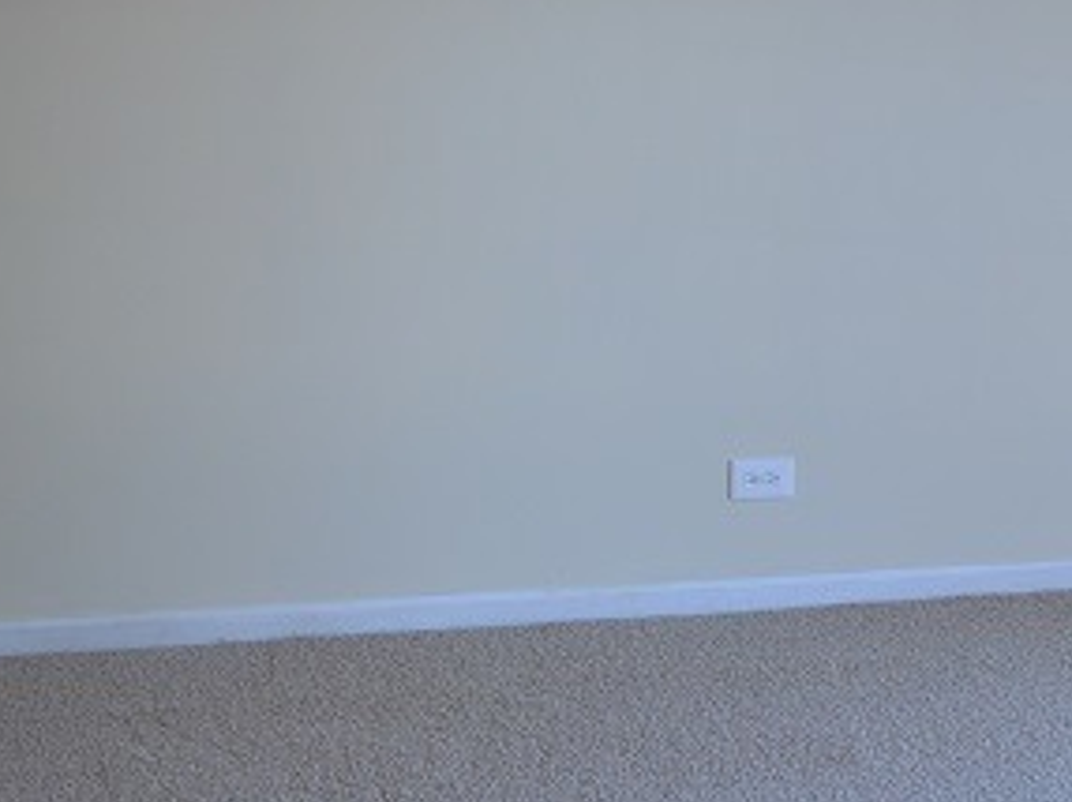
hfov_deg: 22.2
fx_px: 2723
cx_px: 708
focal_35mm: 88
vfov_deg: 16.7
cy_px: 495
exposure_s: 1/80
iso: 400
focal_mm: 29
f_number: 4.5
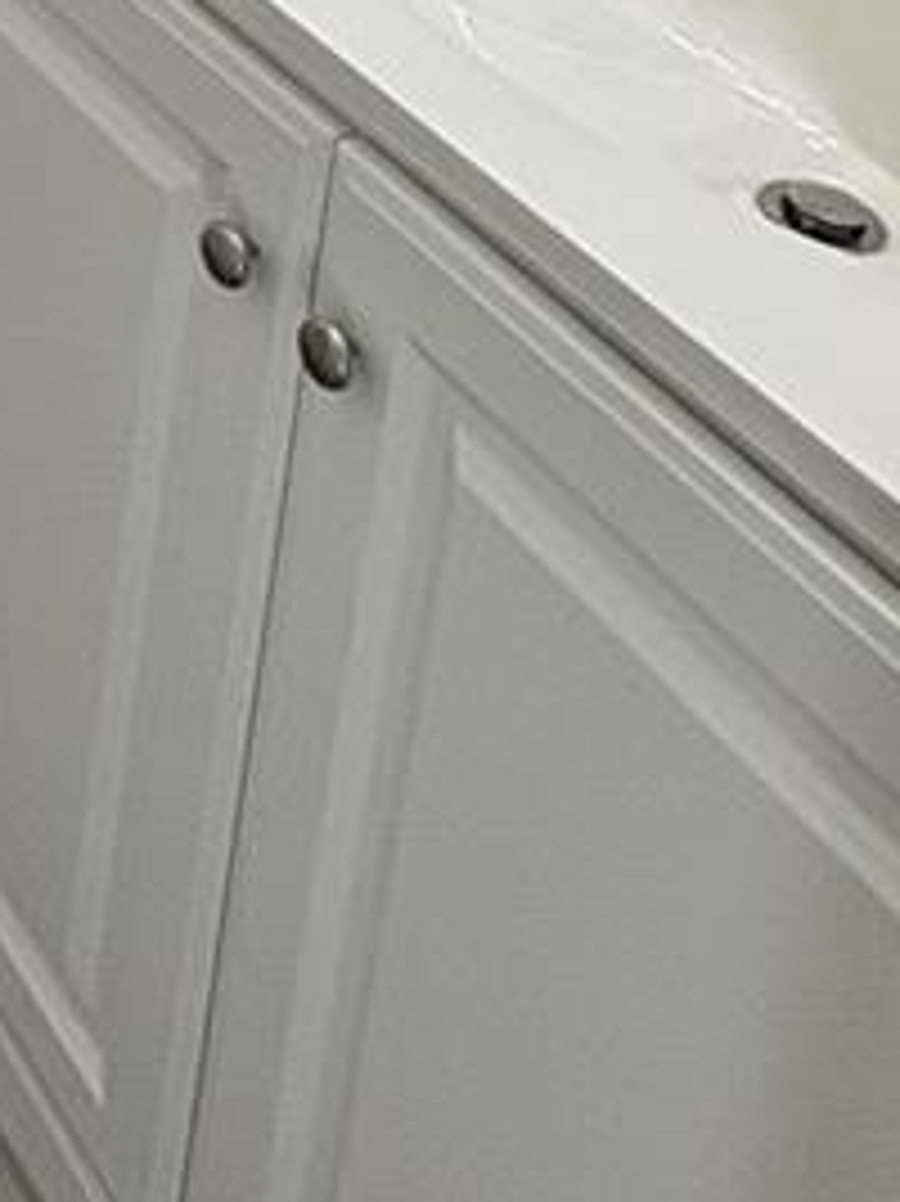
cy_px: -738
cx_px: -594
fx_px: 2186
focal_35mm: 63
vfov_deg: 22.9
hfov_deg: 19.2
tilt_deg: -12.6
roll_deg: -0.8
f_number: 2.2
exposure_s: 1/120
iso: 125
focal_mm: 2.22
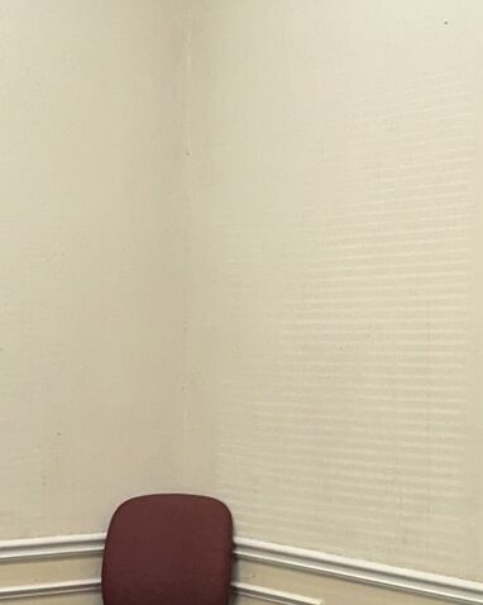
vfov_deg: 16.9
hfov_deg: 13.6
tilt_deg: +5.3
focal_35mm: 113
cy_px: 100
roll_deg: -2.4
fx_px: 2020
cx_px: 293
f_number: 1.78
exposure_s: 1/120
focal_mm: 6.86
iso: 160
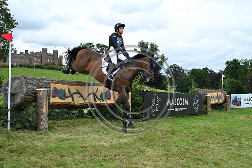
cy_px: 84
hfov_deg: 39.6
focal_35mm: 50
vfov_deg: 27.0
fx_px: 350
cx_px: 126
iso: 900
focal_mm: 50
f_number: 5.6
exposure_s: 1/1250
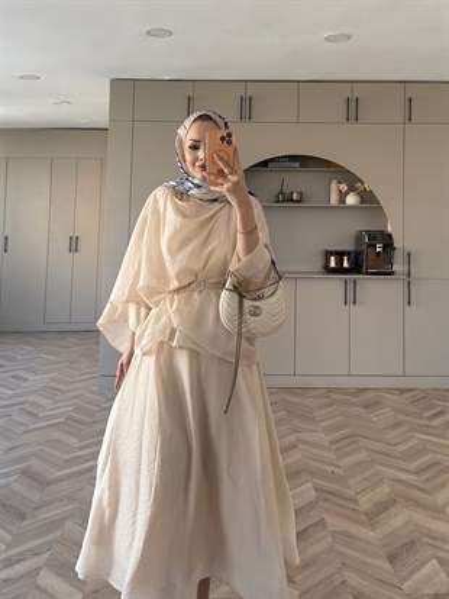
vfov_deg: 71.6
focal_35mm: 24
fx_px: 415
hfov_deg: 56.8
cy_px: 300
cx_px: 224
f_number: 1.78
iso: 100
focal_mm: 6.76
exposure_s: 1/121
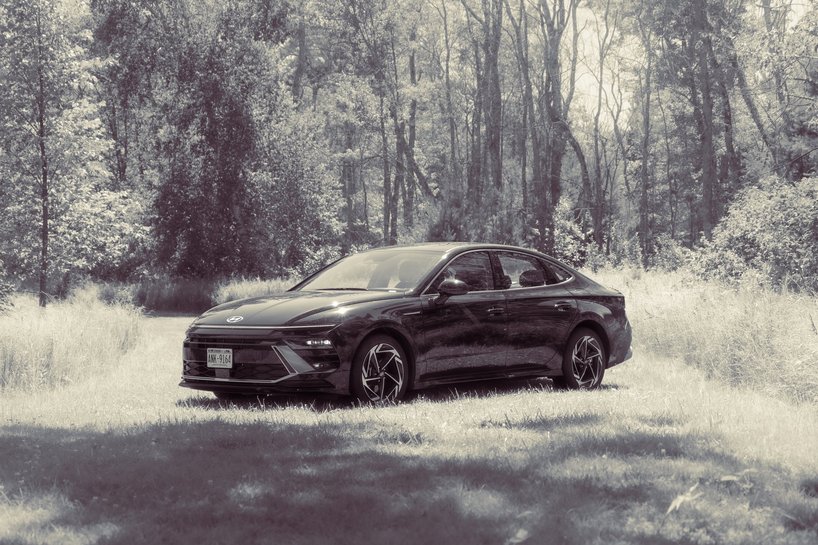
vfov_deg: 21.4
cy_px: 319
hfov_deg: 31.6
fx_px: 1445
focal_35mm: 64
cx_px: 374
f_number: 4.5
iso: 100
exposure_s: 1/400
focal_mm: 53
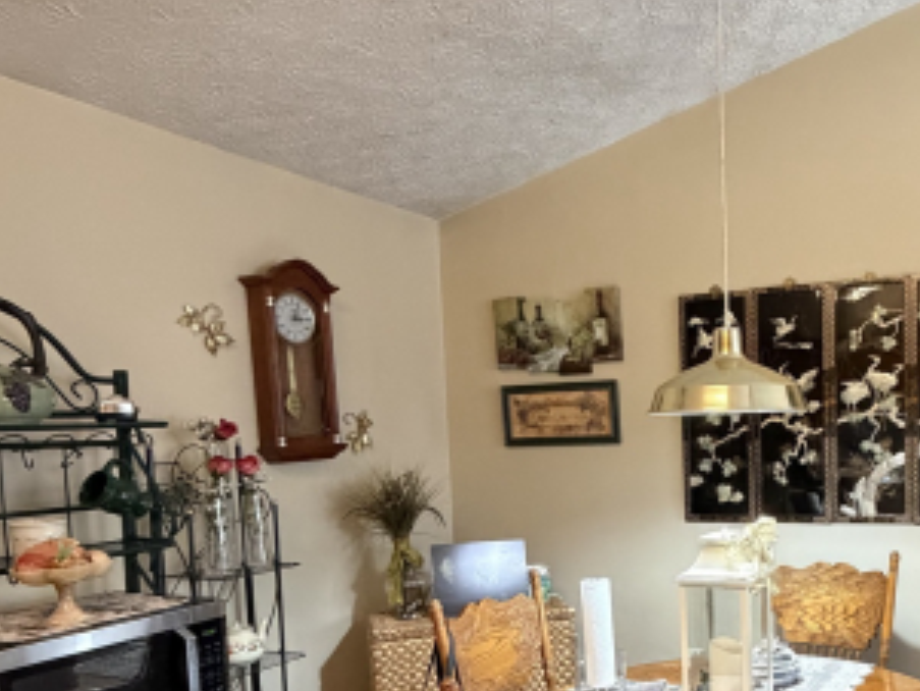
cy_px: 485
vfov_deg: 44.5
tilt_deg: -4.7
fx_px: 824
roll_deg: +2.0
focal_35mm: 31
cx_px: 715
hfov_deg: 54.9
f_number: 2.2
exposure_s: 1/60
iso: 800
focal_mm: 2.22
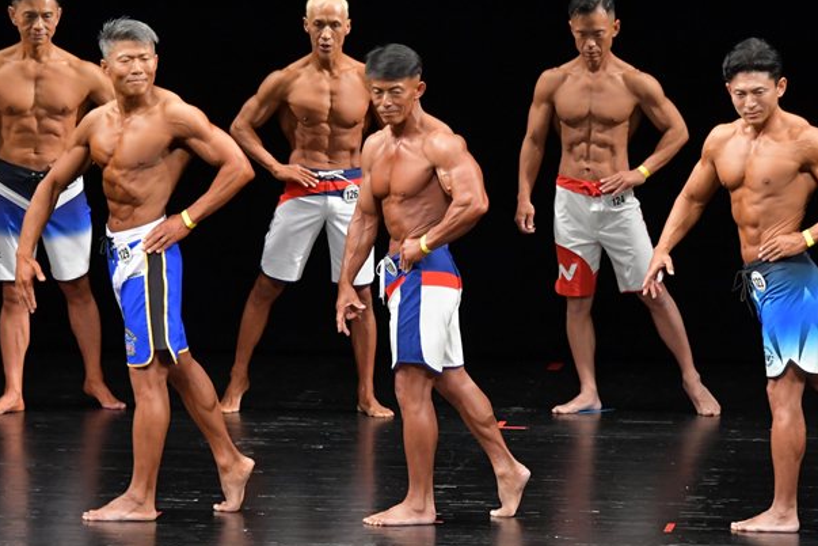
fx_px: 6566
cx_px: 454
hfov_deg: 7.1
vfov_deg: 4.8
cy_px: 261
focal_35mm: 289
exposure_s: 1/400
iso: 3200
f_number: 5.6
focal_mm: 150
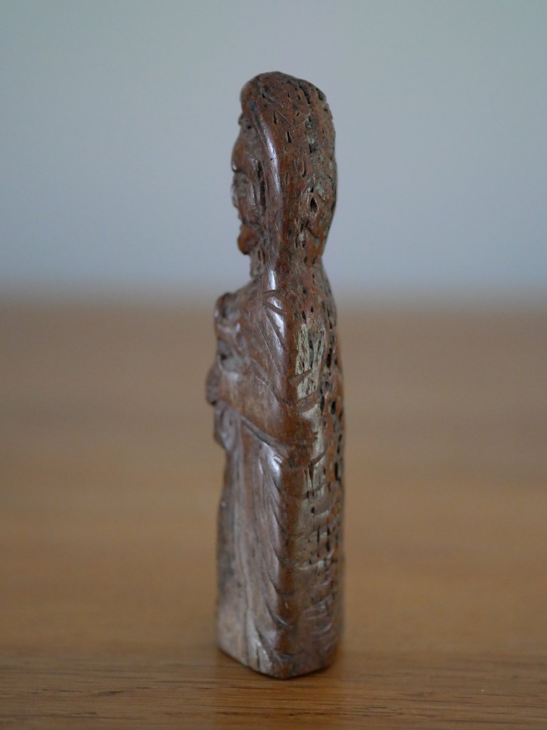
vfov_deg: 32.2
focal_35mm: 60
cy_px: 365
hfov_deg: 24.4
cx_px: 274
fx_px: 1264
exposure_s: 1/40
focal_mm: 30
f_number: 2.8
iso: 3200
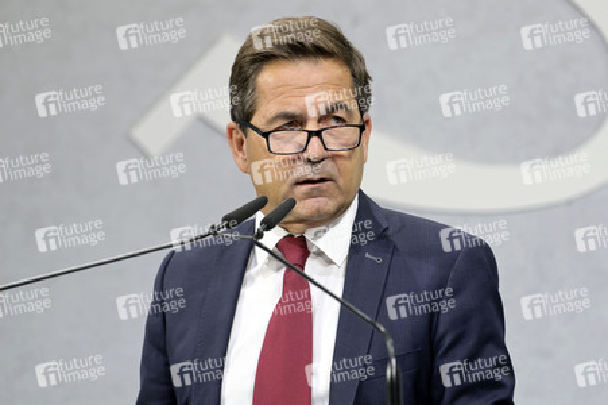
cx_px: 304
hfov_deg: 4.7
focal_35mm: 440
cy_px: 202
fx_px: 7425
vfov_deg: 3.1
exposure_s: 1/500
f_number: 5.6
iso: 4000
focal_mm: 440
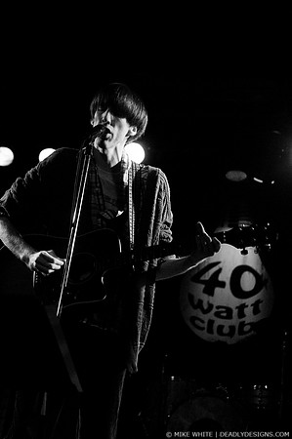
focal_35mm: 72
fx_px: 878
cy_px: 220
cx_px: 146
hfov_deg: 18.9
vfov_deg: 28.1
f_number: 2.8
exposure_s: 1/80
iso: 1000
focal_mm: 48
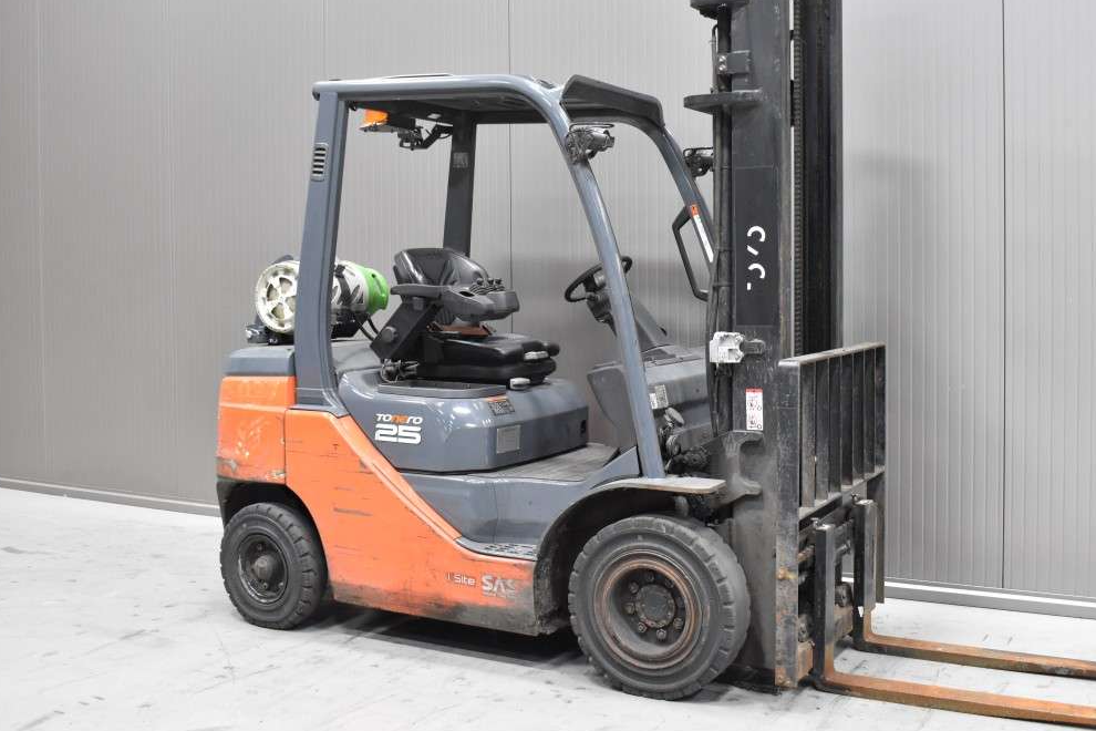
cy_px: 313
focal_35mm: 40
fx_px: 1218
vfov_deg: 33.3
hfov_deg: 48.4
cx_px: 612
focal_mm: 22
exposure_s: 1/20
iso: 1600
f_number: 5
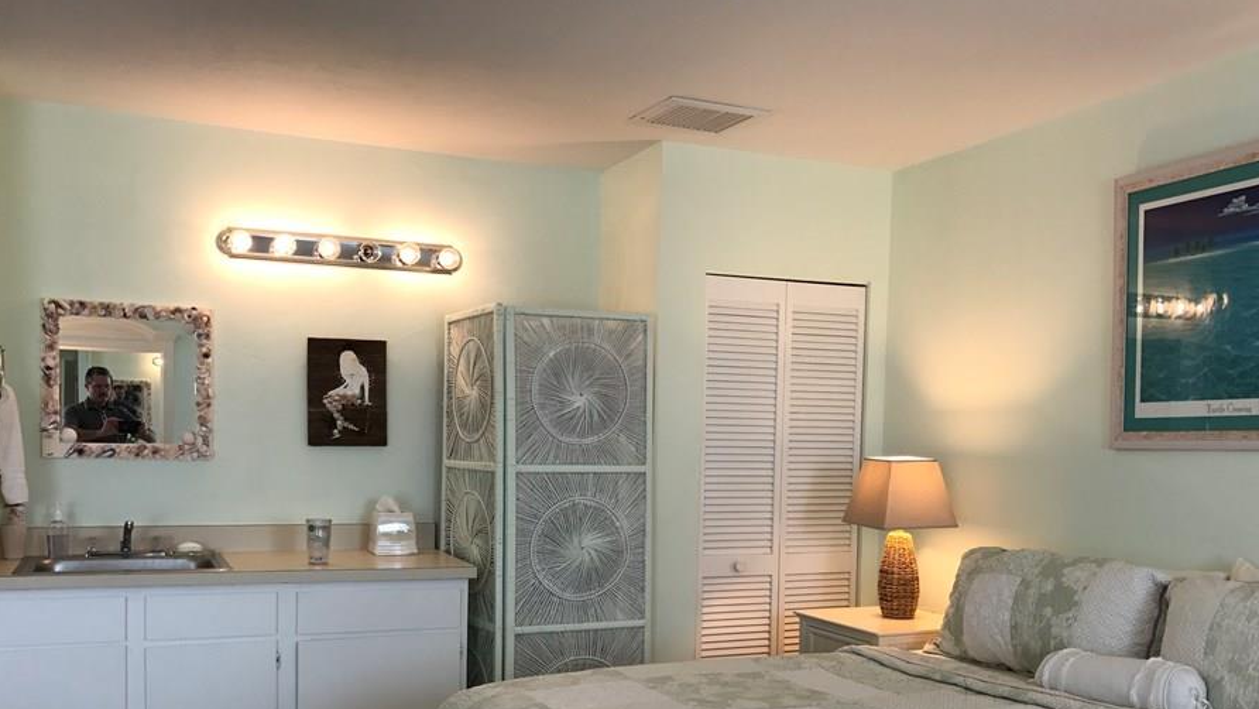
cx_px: 672
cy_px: 513
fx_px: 1169
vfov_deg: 33.2
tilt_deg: -4.0
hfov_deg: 56.6
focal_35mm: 35
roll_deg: -1.7
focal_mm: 3.99
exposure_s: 1/60
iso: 20
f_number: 1.8
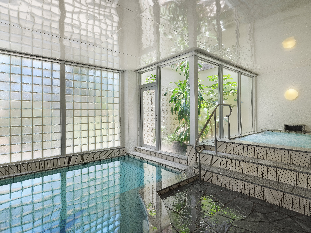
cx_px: 156
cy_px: 116
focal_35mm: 18
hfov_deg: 87.8
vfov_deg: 71.6
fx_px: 162
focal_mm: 23
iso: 400
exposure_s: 1/15
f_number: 9
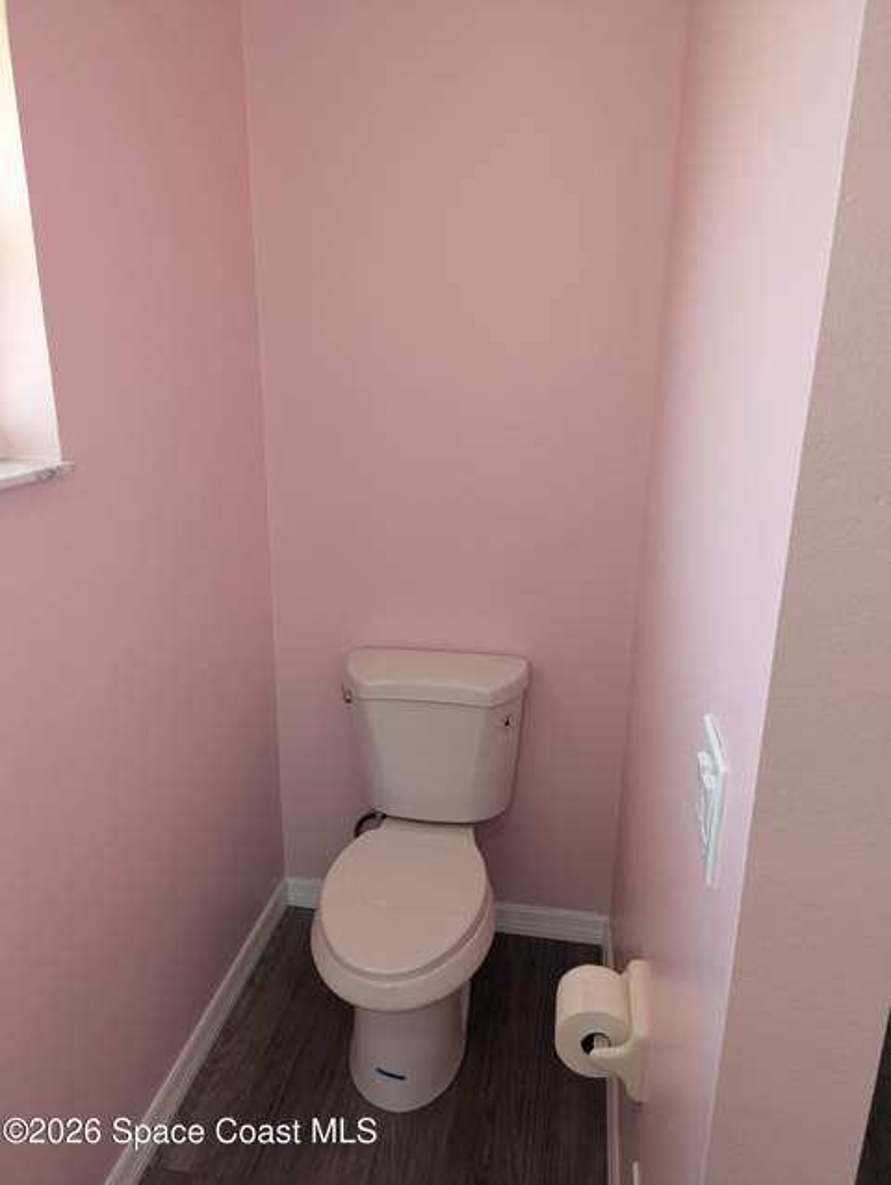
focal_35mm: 24
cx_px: 446
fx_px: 822
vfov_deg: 71.5
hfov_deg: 56.9
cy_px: 592
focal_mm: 6.81
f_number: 1.85
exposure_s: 1/199
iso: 85
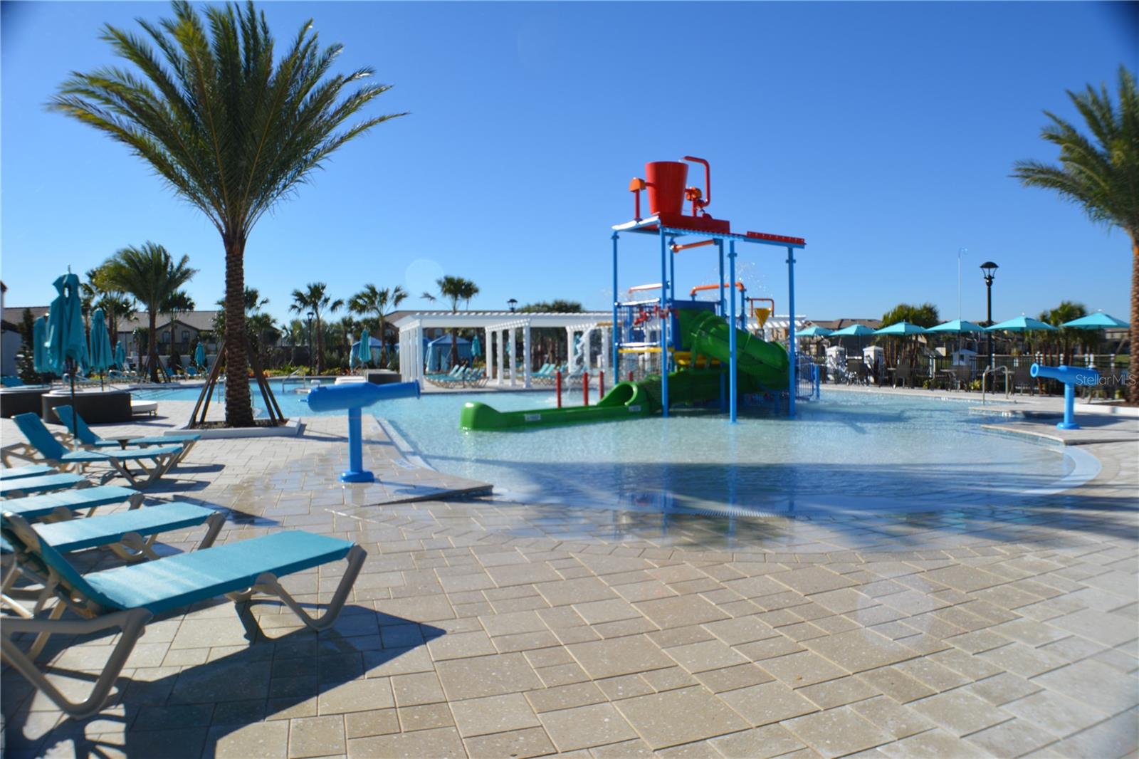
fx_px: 949
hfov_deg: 61.9
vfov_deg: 43.6
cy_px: 380
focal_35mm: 30
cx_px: 570
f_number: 9
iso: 100
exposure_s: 1/320
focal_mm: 20
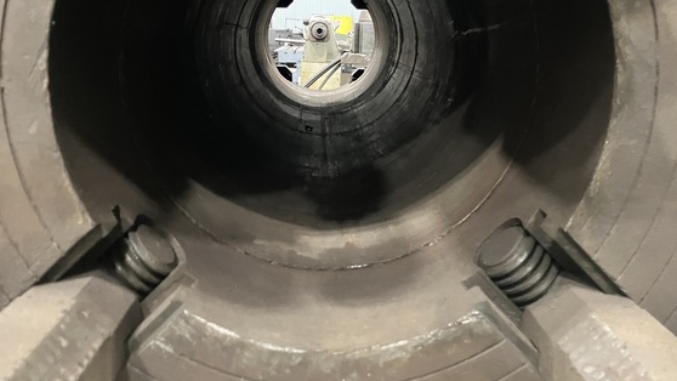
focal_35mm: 35
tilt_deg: -3.3
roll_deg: -0.7
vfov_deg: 33.1
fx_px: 628
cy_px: 99
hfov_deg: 56.6
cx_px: 336
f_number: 1.8
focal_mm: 3.99
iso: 640
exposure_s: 1/24
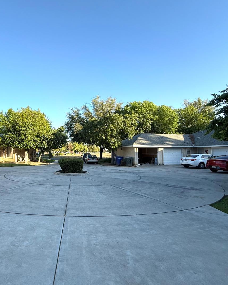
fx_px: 160
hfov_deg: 67.9
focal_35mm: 19
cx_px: 68
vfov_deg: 83.3
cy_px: 142
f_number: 2.2
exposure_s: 1/664
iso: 50
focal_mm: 2.22
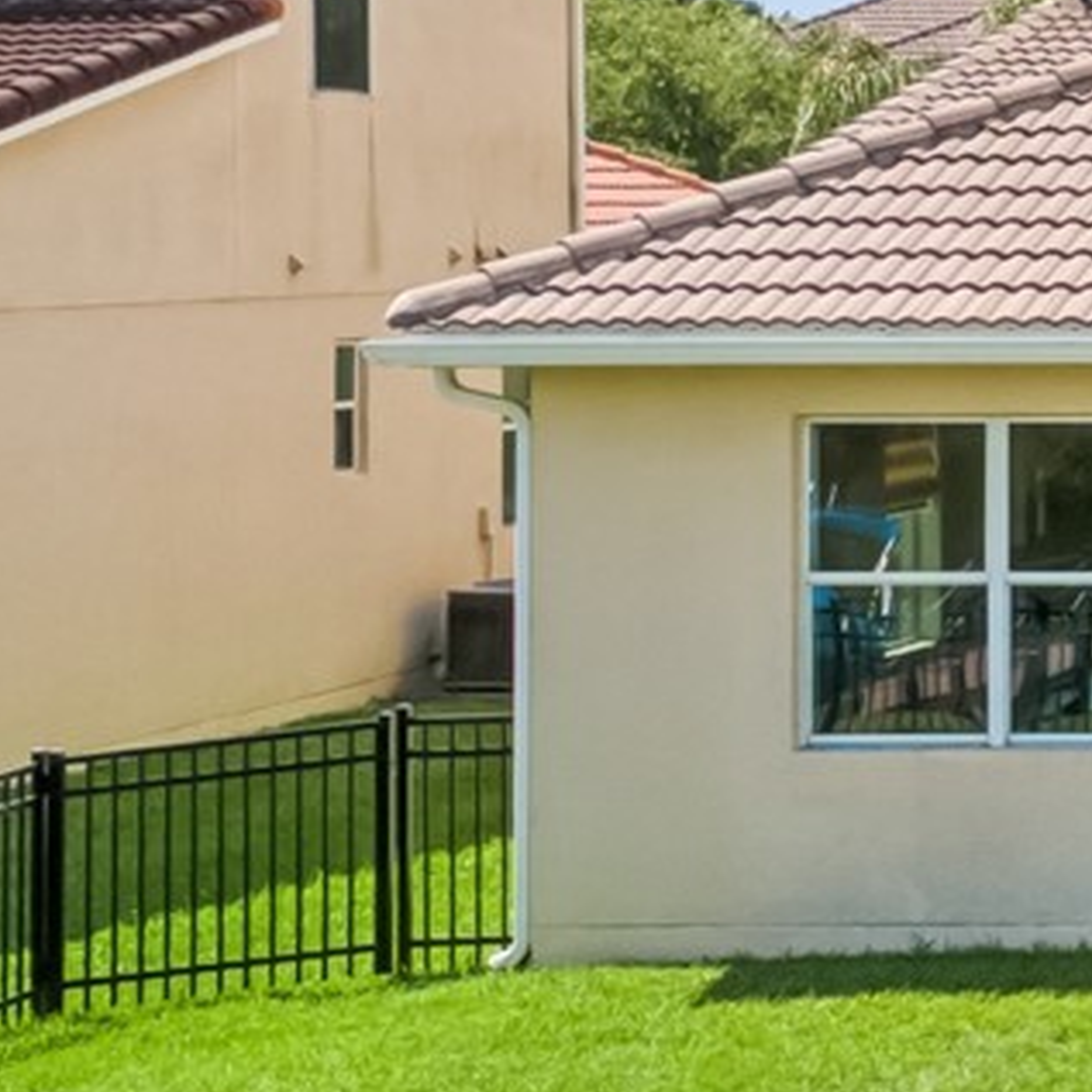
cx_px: 2398
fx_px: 3819
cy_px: 145
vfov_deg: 16.1
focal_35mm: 107
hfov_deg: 13.2
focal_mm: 4.5
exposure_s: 1/640
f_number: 2.8
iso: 100
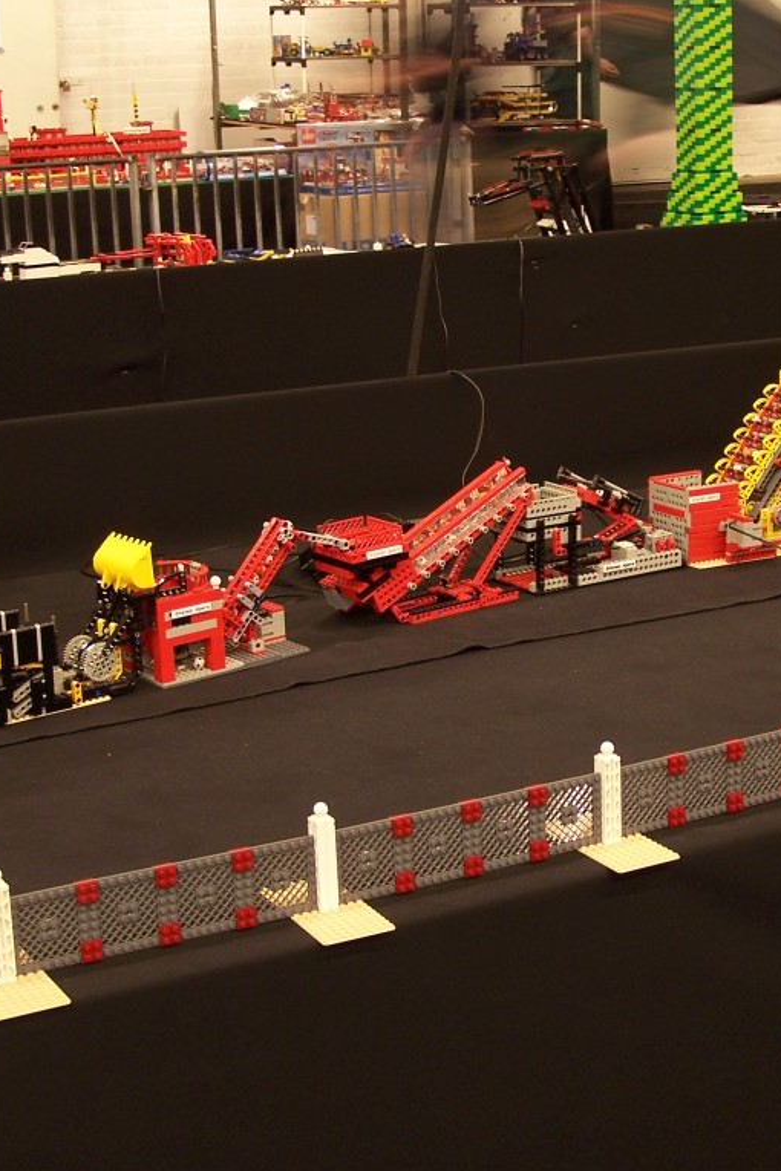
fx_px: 2310
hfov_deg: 19.1
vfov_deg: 28.5
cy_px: 585
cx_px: 544
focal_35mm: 71
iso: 80
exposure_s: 1/2
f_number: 3
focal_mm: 8.5
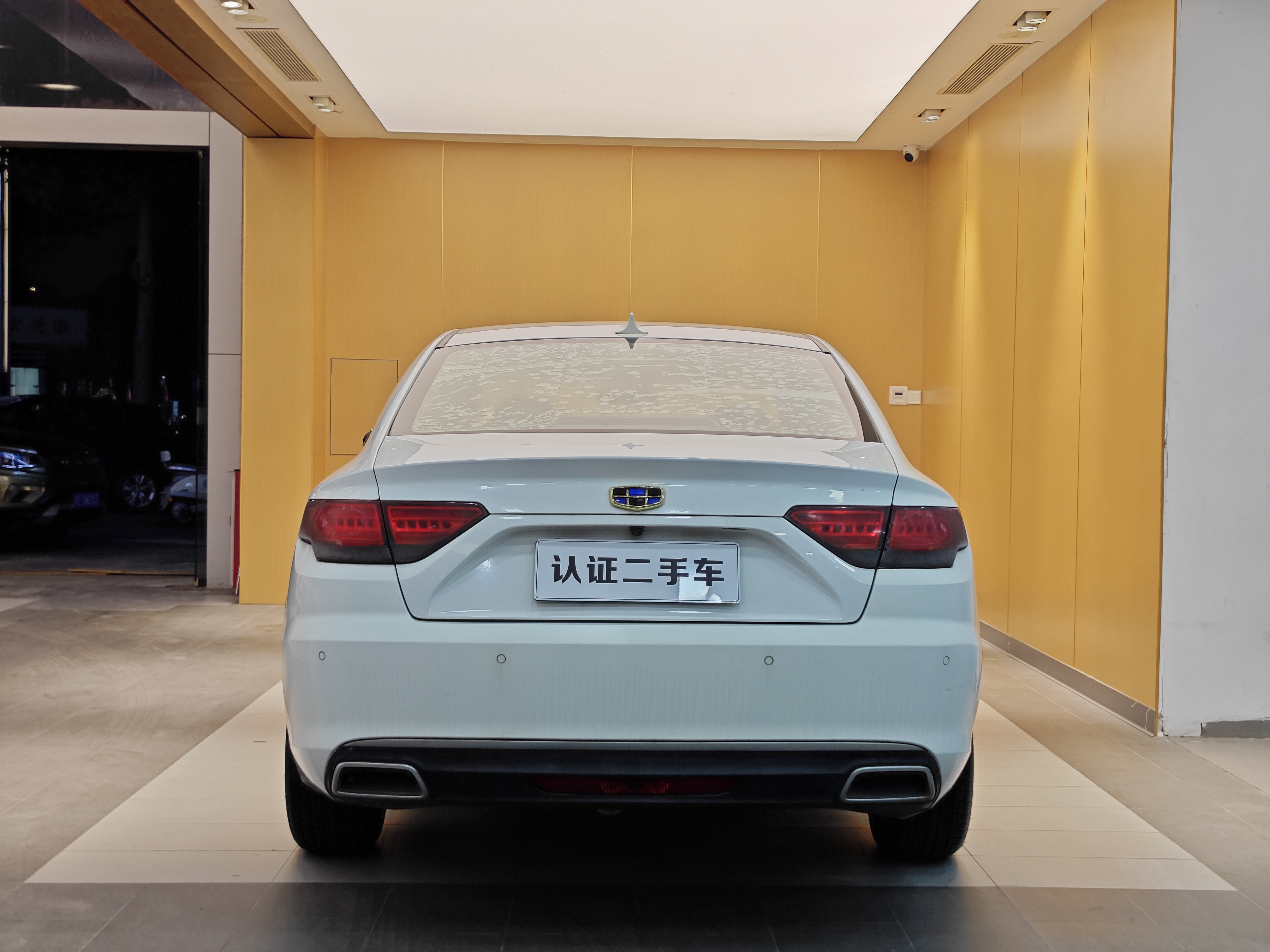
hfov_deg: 41.2
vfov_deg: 31.5
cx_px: 635
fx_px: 1688
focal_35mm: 46
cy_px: 476
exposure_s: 1/100
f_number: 1.9
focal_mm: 8.7
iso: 50
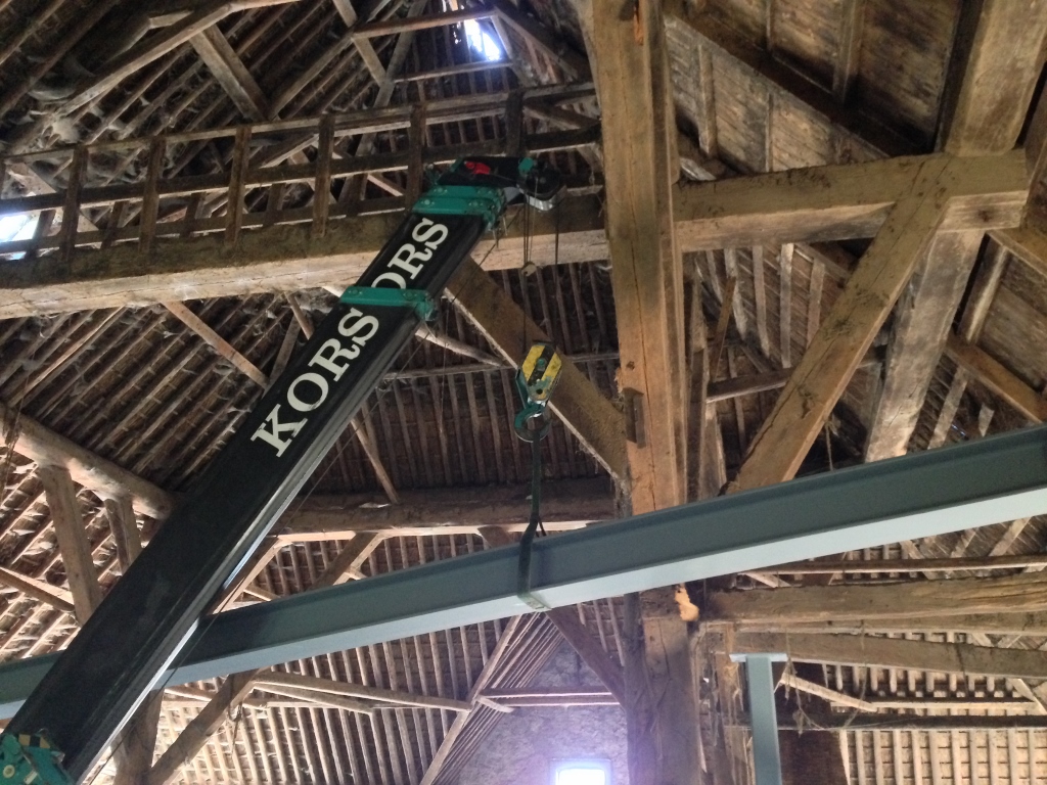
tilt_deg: +23.9
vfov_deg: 42.9
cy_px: 392
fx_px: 998
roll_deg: -3.3
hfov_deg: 55.4
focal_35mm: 33
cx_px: 524
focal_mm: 4.12
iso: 640
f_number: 2.4
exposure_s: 1/15
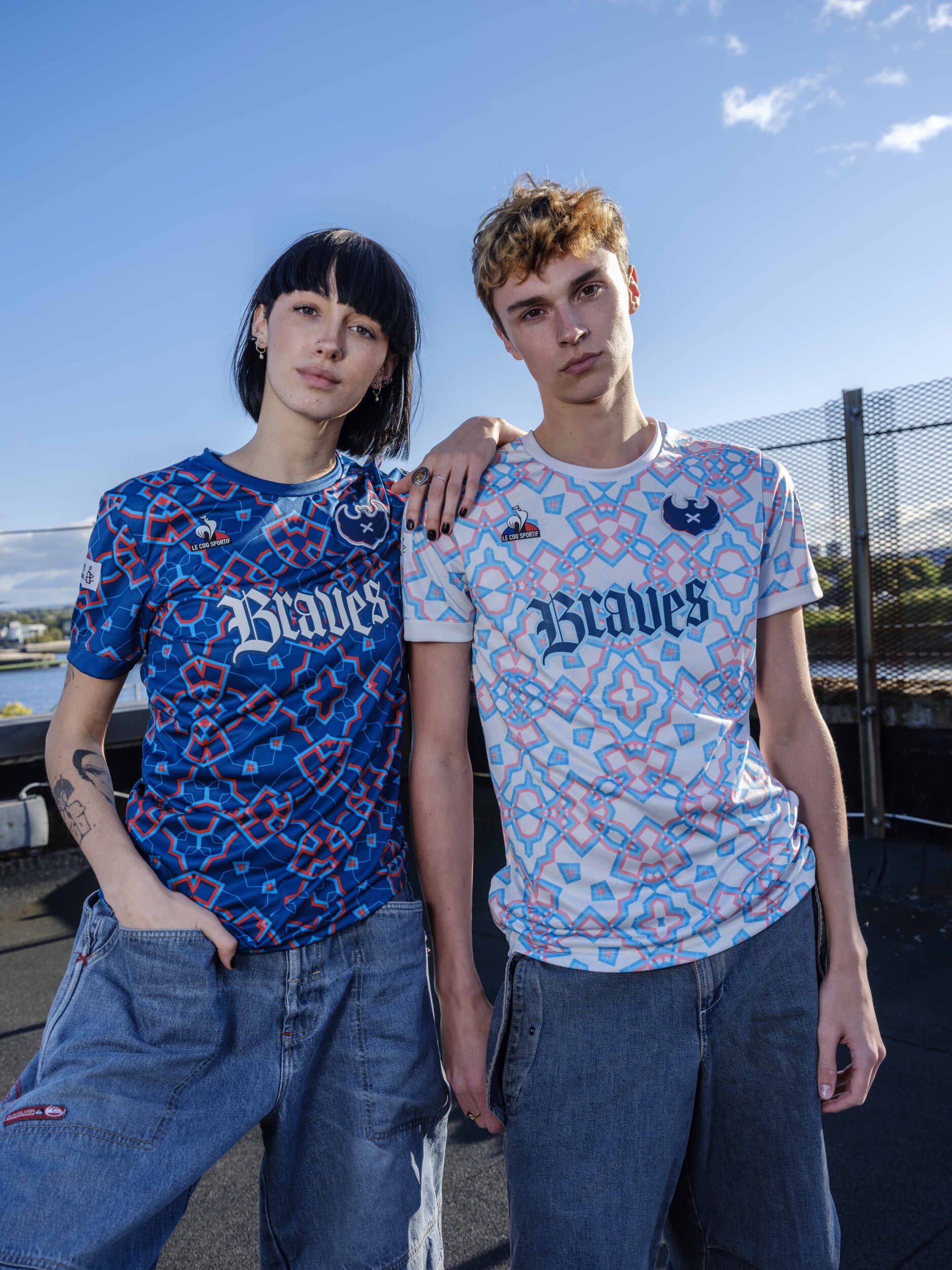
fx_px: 1173
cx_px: 476
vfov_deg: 56.8
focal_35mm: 32
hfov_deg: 44.2
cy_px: 635
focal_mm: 40.4
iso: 100
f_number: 6.4
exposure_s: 1/100
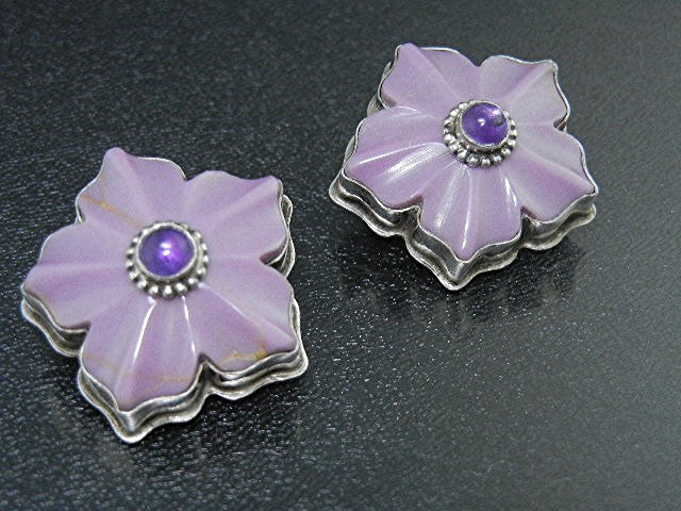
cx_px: 340
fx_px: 1161
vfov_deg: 24.8
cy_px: 256
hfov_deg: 32.7
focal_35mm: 59
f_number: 8
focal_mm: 10.6
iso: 800
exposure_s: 1/30
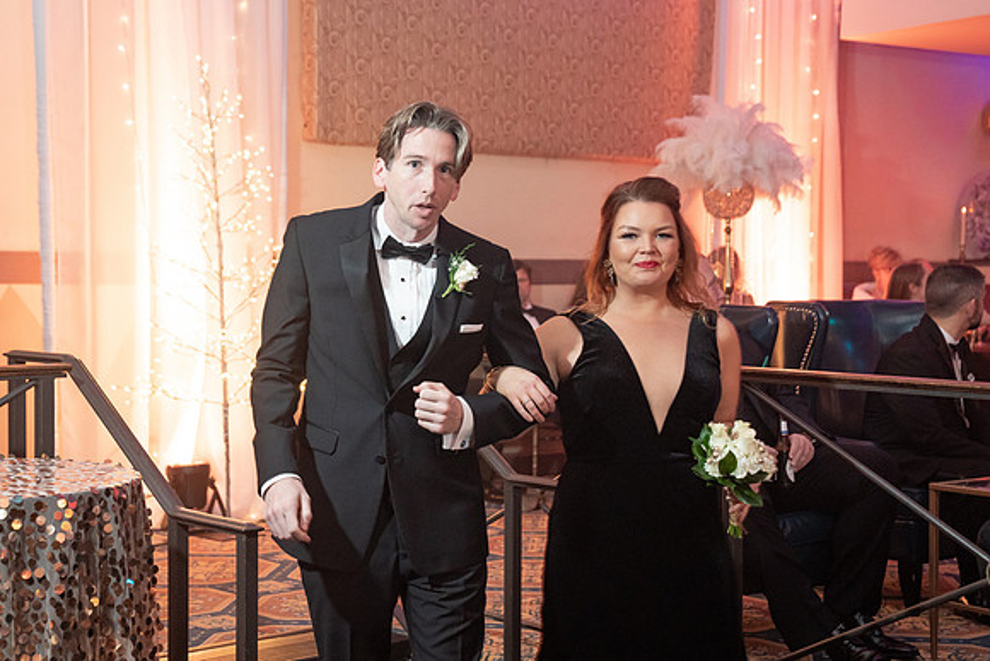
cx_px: 464
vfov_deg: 22.9
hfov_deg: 33.8
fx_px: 1631
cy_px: 351
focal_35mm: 59
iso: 4000
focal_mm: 54
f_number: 4
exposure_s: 1/100
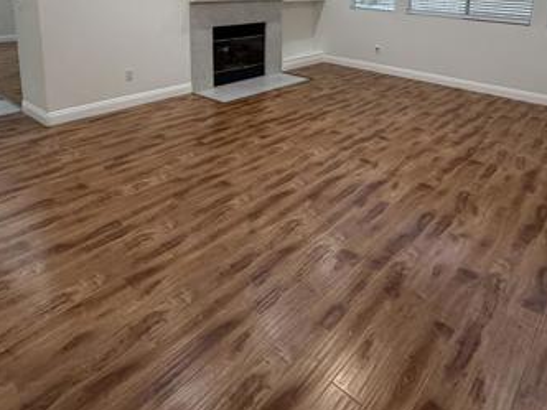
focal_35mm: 27
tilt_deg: -11.4
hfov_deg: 64.5
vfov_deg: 46.9
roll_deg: -1.9
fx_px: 427
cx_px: 336
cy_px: 51
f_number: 2.2
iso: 200
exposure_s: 1/120
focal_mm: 2.22
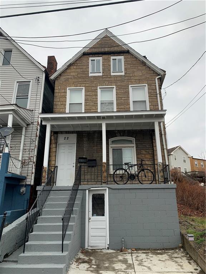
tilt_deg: +19.6
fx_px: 206
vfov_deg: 67.3
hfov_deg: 53.1
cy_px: 137
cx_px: 103
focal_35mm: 26
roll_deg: +0.7
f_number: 1.8
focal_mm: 4.25
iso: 25
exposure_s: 1/302
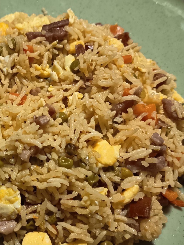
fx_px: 383
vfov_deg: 35.5
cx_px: 32
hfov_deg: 26.4
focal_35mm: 54
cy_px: 141
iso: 370
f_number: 1.7
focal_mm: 5.24
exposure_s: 1/25
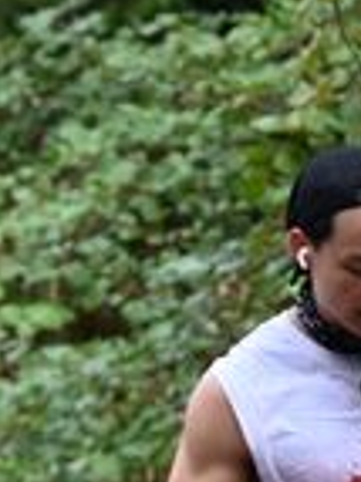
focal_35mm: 739
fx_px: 10291
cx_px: -428
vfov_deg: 2.7
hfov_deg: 2.0
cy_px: 430
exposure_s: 1/250
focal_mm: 200
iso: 500
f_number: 6.3
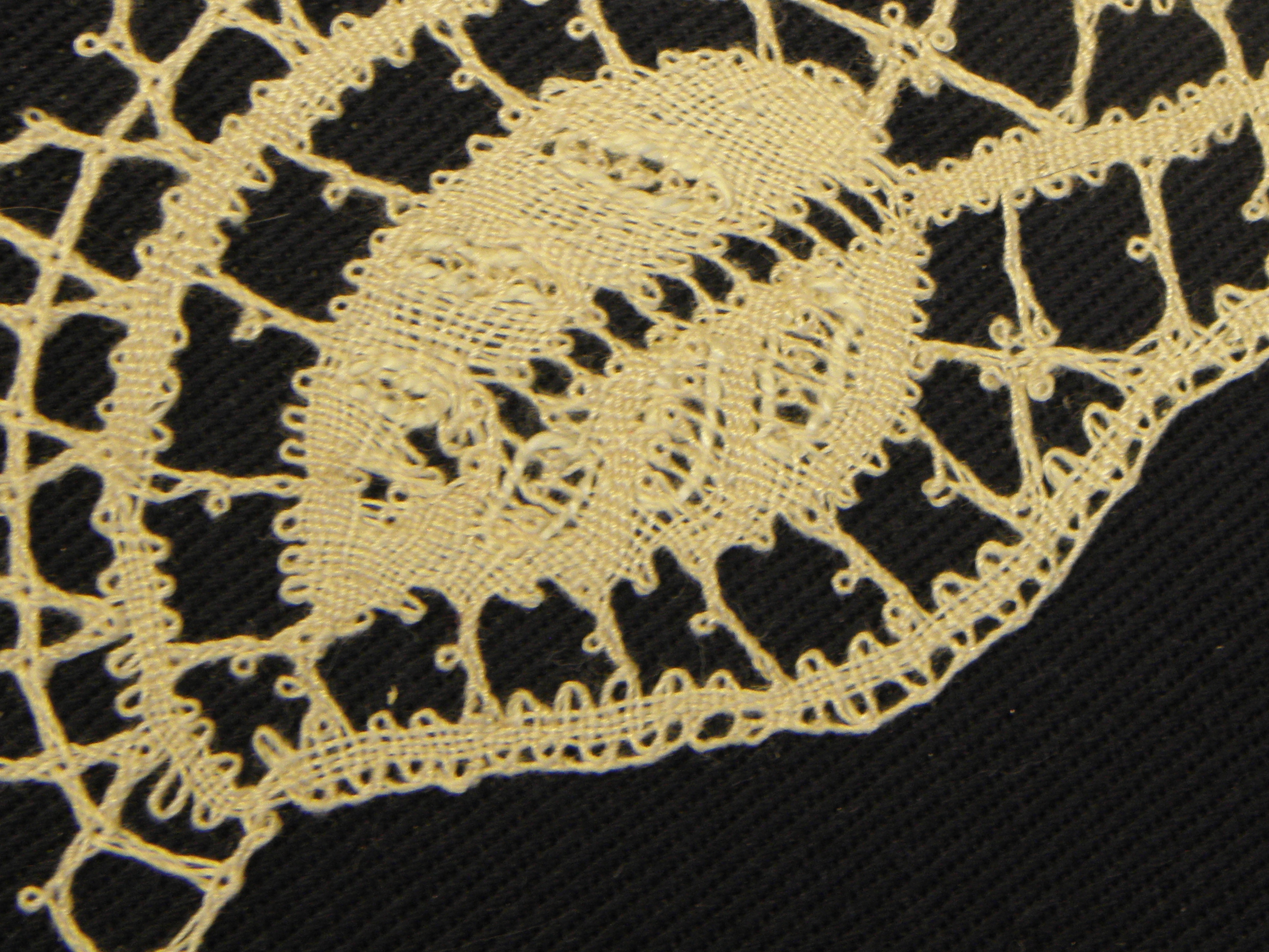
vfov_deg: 6.4
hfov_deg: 8.5
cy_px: 166
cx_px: 916
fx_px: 8506
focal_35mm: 232
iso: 125
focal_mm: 24.95
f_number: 4.4
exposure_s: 1/10
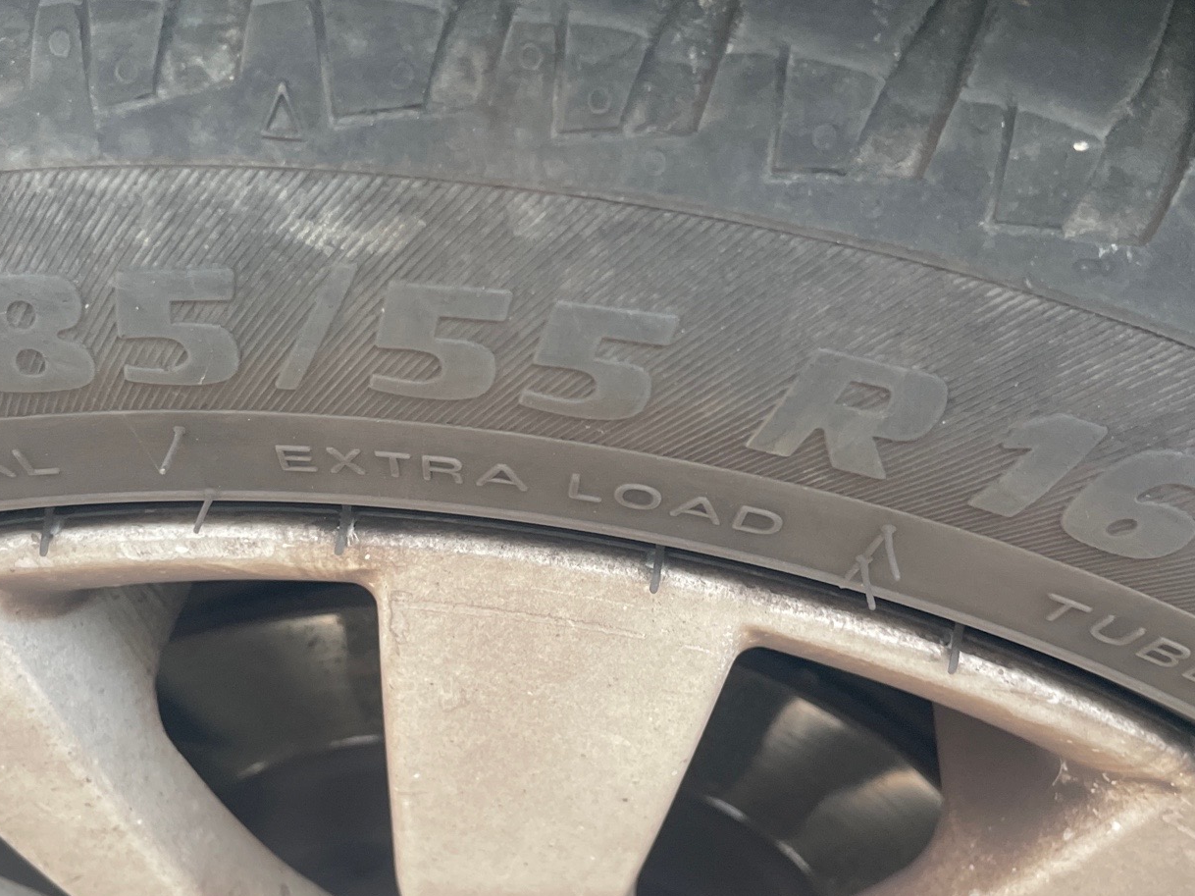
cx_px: 552
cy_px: 469
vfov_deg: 35.1
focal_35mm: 41
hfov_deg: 45.7
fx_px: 1415
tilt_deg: -45.9
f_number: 1.6
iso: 125
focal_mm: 4.2
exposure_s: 1/112
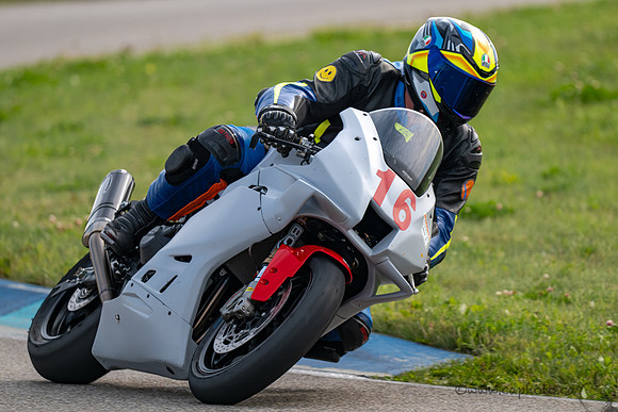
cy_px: 181
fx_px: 11528
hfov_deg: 3.1
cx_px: 272
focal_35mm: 671
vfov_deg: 2.0
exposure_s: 1/1250
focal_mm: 600
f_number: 6.3
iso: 450
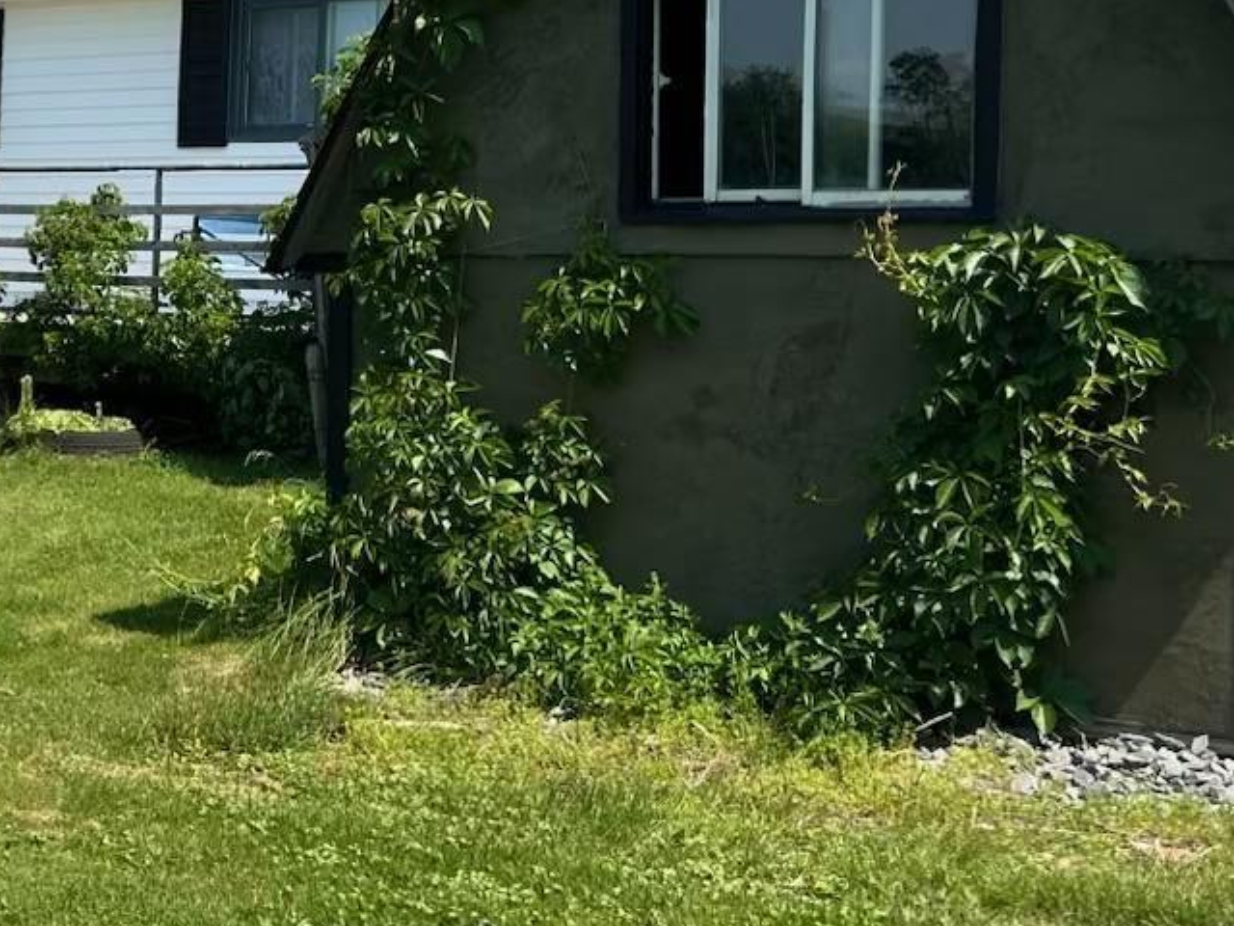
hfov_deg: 27.9
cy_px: 307
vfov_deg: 24.3
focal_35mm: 60
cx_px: -272
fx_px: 2139
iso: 80
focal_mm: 6.86
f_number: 1.78
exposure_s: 1/3472
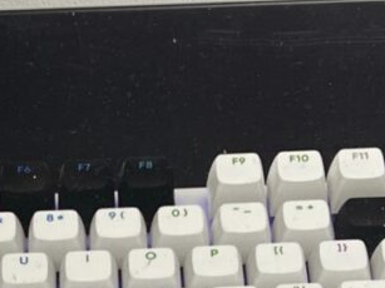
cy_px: 457
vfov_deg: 10.9
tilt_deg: -17.9
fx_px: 1445
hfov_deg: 15.1
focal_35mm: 130
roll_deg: +2.3
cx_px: 103
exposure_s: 1/121
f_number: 1.5
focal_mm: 5.7
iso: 100
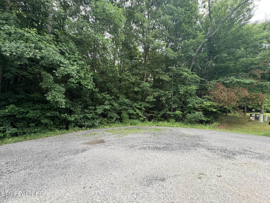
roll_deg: -1.4
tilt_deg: +2.8
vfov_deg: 85.7
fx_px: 109
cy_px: 102
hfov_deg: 102.1
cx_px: 135
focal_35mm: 14
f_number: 2.2
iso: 200
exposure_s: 1/121
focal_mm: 2.22
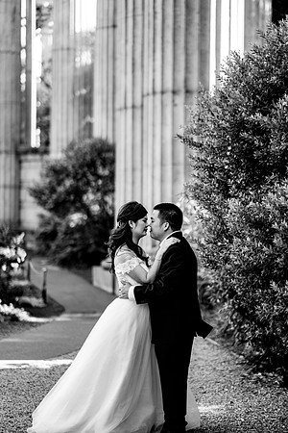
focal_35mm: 84
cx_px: 144
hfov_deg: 16.3
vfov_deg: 24.2
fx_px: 1008
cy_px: 216
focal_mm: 56
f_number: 1.2
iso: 160
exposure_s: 1/640
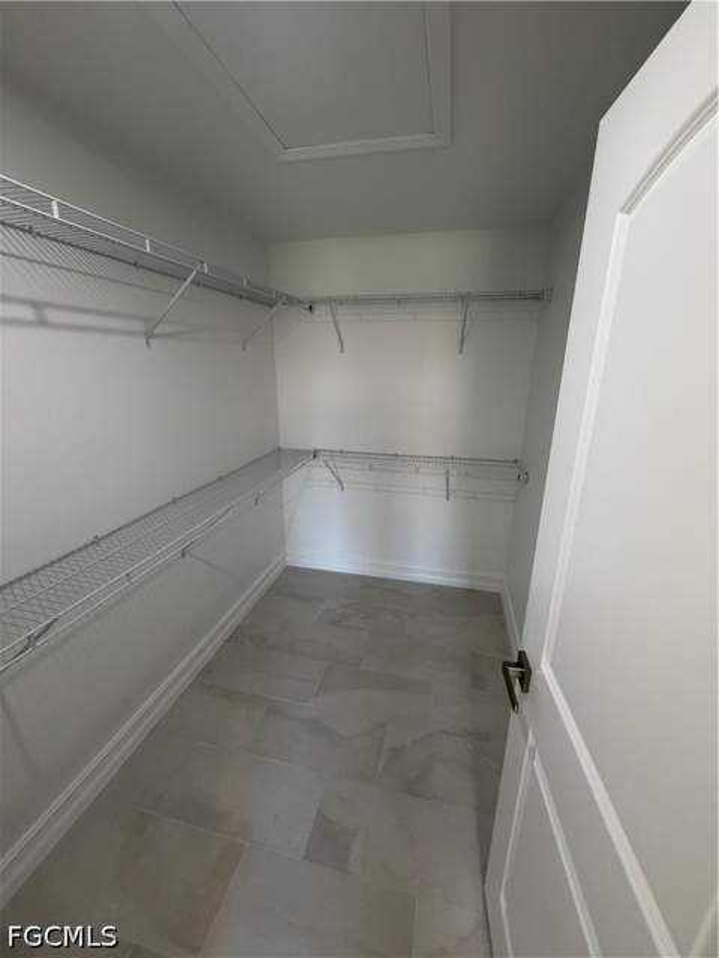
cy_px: 479
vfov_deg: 102.1
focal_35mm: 14
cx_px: 360
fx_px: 388
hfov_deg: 85.7
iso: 320
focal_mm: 2.22
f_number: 2.2
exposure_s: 1/120
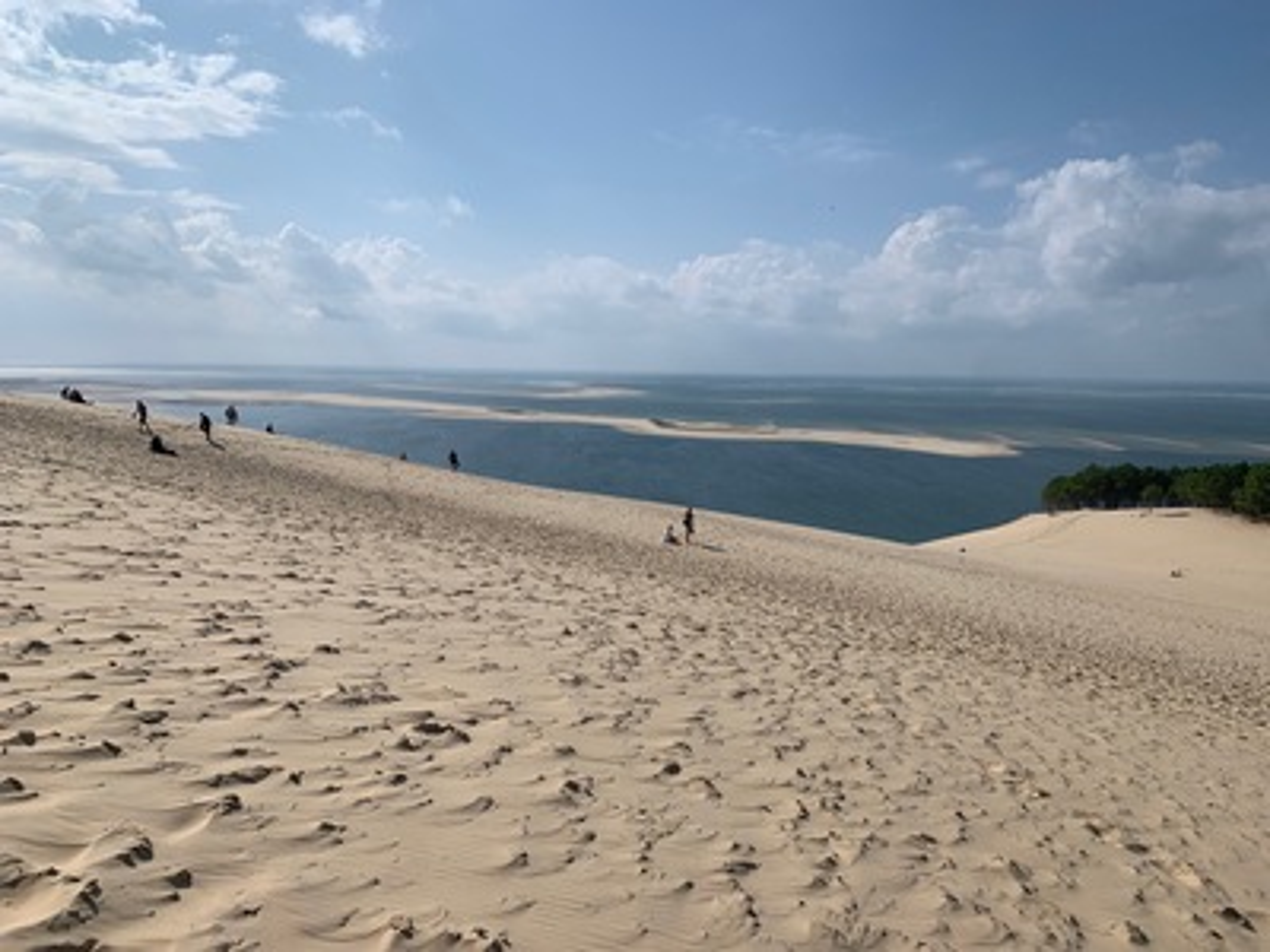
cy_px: 476
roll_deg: -0.7
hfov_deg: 67.3
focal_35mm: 26
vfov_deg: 53.1
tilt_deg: -7.6
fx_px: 954
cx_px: 635
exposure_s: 1/8000
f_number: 1.8
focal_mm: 4.25
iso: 25
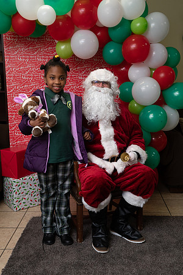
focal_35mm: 42
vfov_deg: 46.4
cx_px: 92
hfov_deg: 31.9
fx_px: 320
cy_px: 138
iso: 400
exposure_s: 1/80
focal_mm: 42
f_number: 5
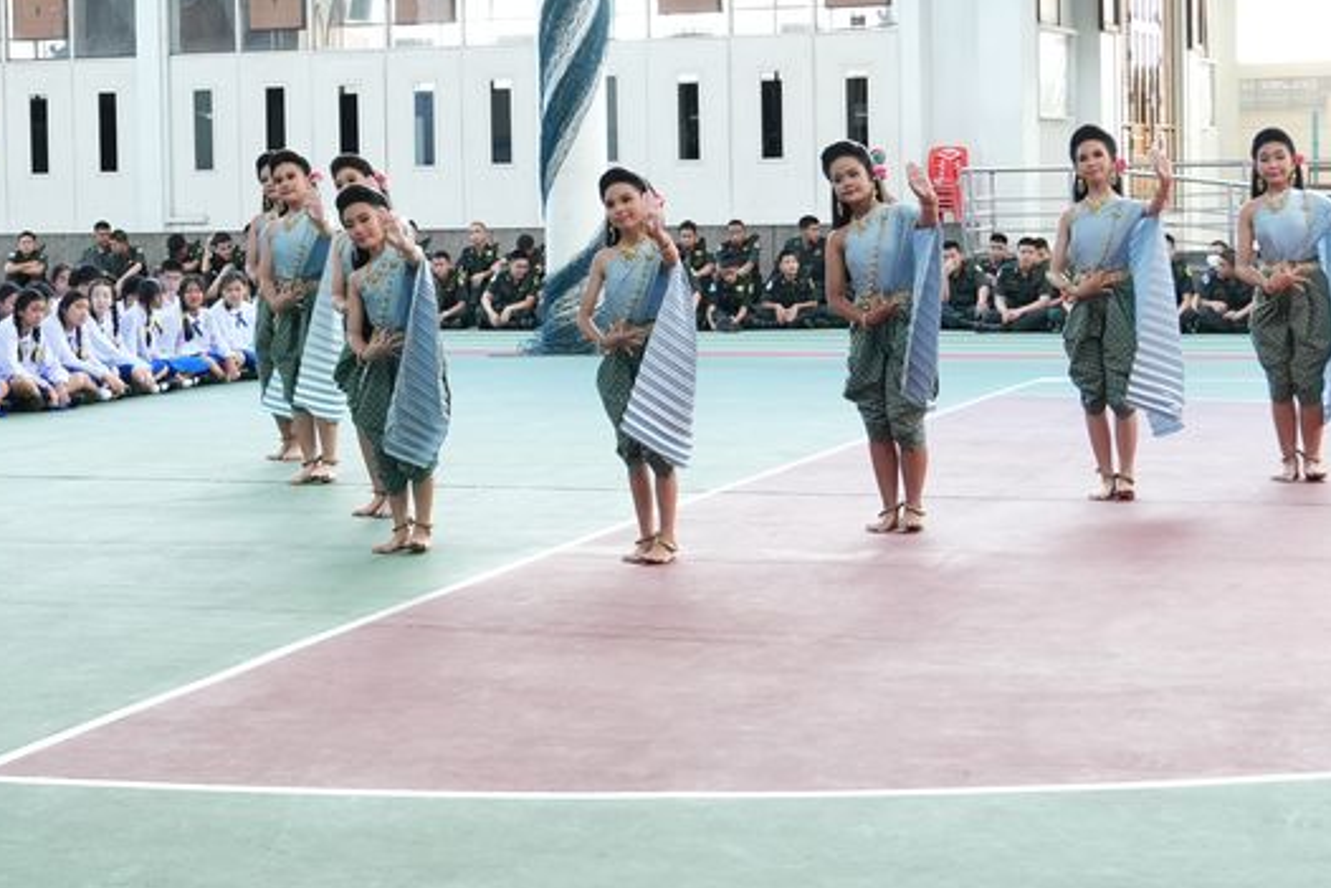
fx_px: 2847
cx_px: 540
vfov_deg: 17.6
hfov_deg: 26.3
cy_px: 238
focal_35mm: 77
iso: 1250
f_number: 4.5
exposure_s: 1/250
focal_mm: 24
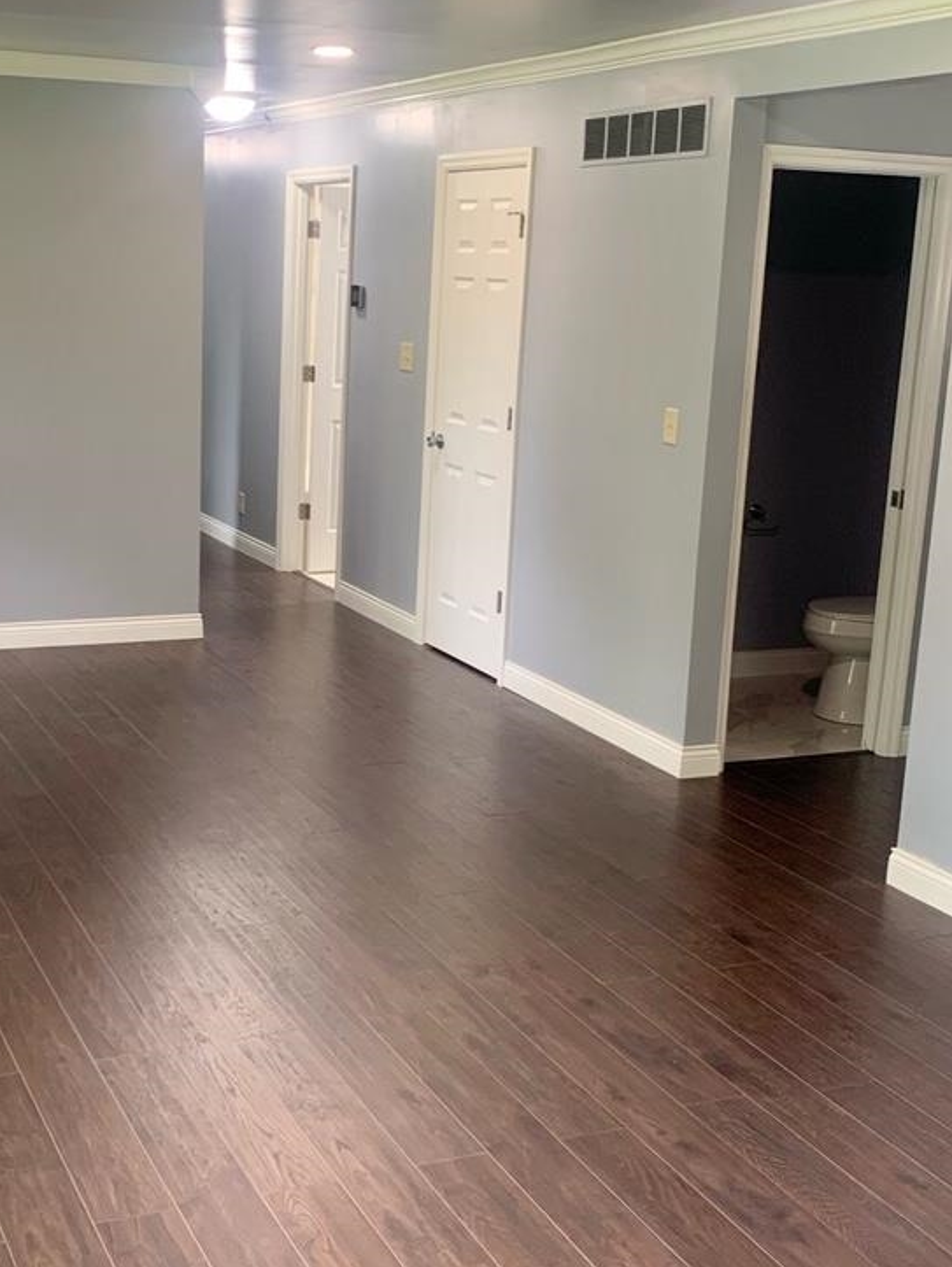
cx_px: 309
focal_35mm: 46
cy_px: 624
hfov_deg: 31.3
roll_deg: -2.0
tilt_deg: -11.0
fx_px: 1685
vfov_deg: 41.2
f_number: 1.8
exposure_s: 1/60
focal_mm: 4.25
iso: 100
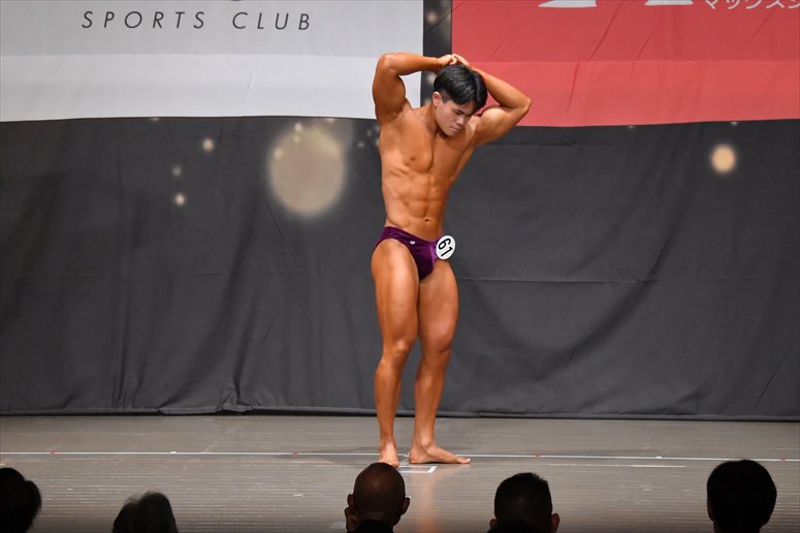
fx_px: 4487
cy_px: 266
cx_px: 400
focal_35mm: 202
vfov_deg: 6.8
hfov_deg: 10.2
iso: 6400
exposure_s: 1/400
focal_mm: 135
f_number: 5.6
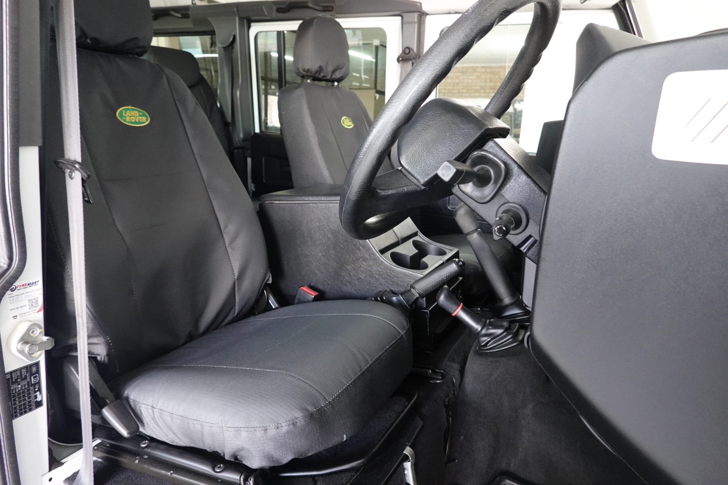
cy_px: 242
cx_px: 364
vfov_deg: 53.1
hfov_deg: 73.7
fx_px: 485
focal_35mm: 24
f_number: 2.8
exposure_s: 1/30
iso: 1600
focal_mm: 9
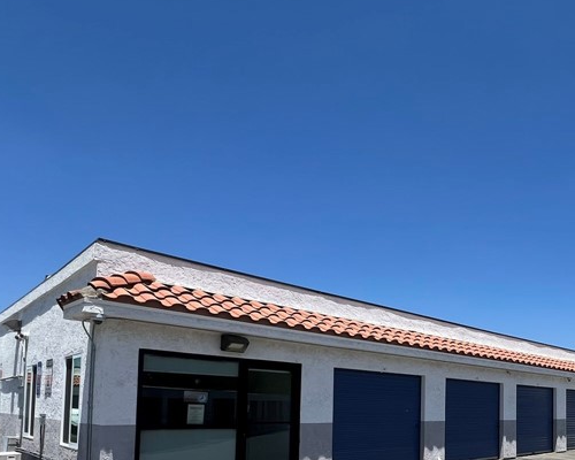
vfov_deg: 50.5
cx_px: 468
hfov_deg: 60.2
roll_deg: -0.7
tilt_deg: +3.4
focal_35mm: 26
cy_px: 388
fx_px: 442
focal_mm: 1.57
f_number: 1.8
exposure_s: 1/1845
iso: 32
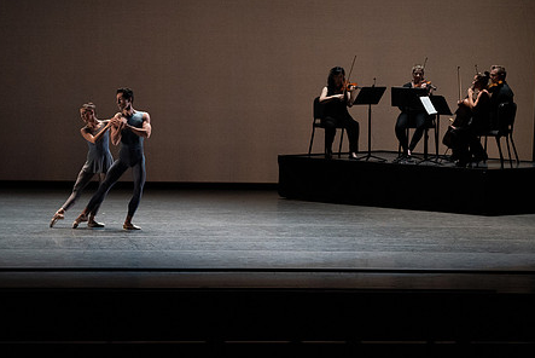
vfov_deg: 6.5
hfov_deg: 9.7
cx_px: 318
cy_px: 135
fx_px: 3152
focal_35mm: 212
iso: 6400
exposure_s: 1/400
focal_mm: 162
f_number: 7.1
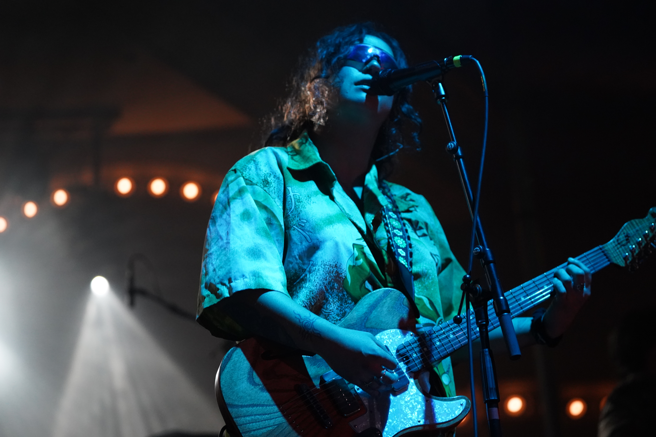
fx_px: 1367
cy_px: 218
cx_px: 328
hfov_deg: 27.0
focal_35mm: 75
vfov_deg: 18.2
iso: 6400
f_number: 2.8
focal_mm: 75
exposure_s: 1/160
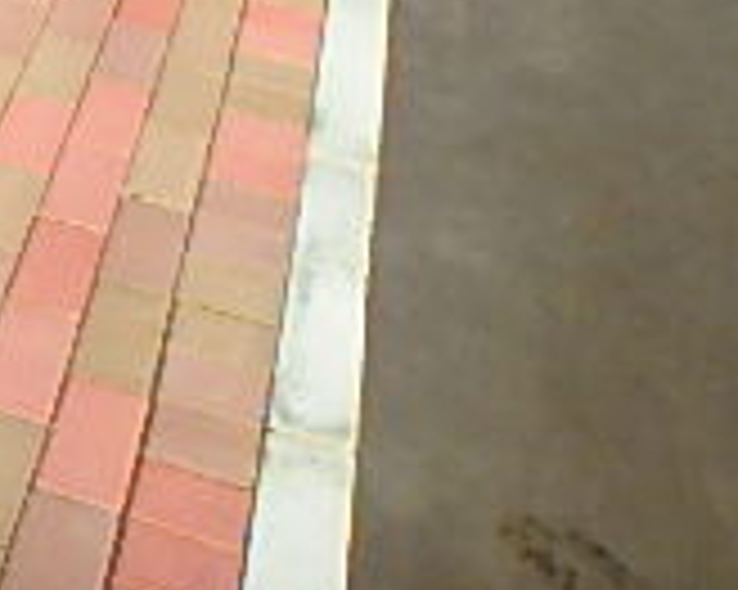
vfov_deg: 16.2
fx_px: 1746
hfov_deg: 21.5
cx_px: -230
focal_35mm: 80
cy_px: -468
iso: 125
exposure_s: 1/500
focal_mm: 3.7
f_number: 3.5
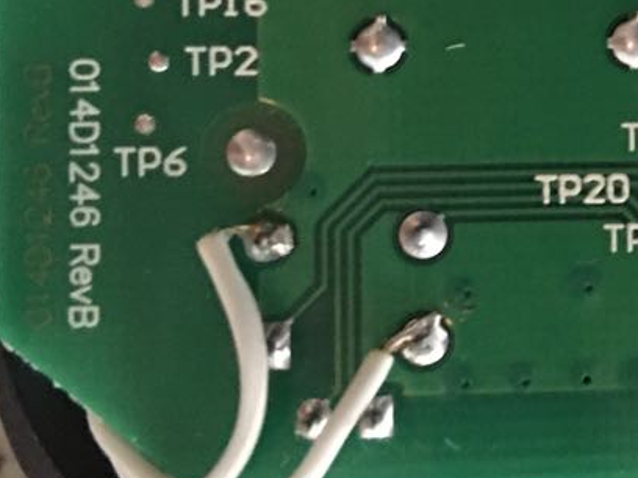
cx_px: 868
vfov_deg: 16.1
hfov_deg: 19.6
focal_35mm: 91
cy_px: 73
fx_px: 1677
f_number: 2.2
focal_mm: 4.15
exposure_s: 1/4
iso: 125
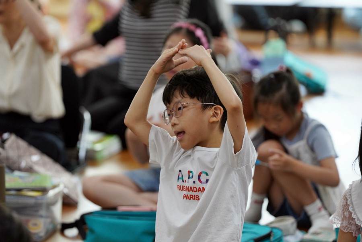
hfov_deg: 10.3
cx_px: 181
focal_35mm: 200
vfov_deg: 6.9
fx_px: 2011
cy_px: 121
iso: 1600
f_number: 3.5
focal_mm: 200
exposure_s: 1/250
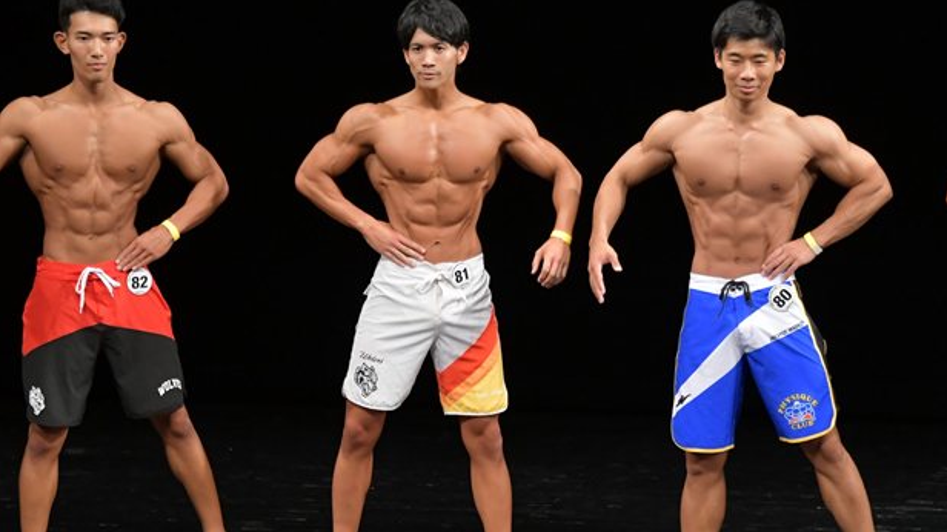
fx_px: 8434
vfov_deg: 3.6
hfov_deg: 6.4
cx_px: 373
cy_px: 268
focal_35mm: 336
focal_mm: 170
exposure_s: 1/400
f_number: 5.6
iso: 3200
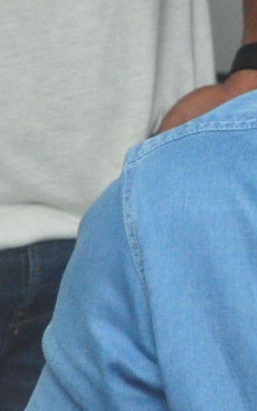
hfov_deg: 2.7
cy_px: 139
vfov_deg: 4.4
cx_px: 558
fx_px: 5340
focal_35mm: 476
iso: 1600
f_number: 5.6
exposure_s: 1/125
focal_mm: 80
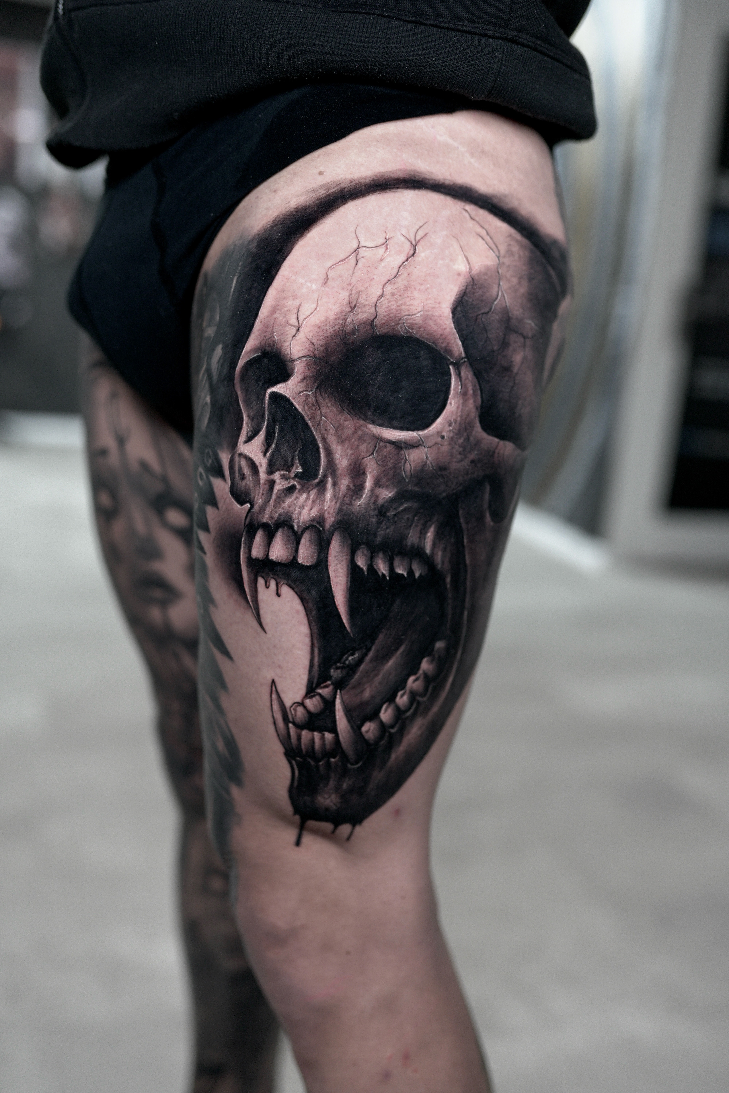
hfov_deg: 37.9
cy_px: 546
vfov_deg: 54.4
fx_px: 1063
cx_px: 364
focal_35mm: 35
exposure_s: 1/80
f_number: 2
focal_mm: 35
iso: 640
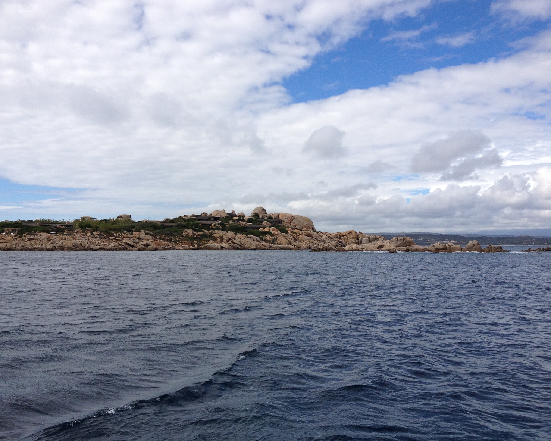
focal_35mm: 37
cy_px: 219
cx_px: 263
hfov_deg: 49.1
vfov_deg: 40.1
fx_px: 603
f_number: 2.4
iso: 64
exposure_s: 1/2404
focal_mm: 4.28
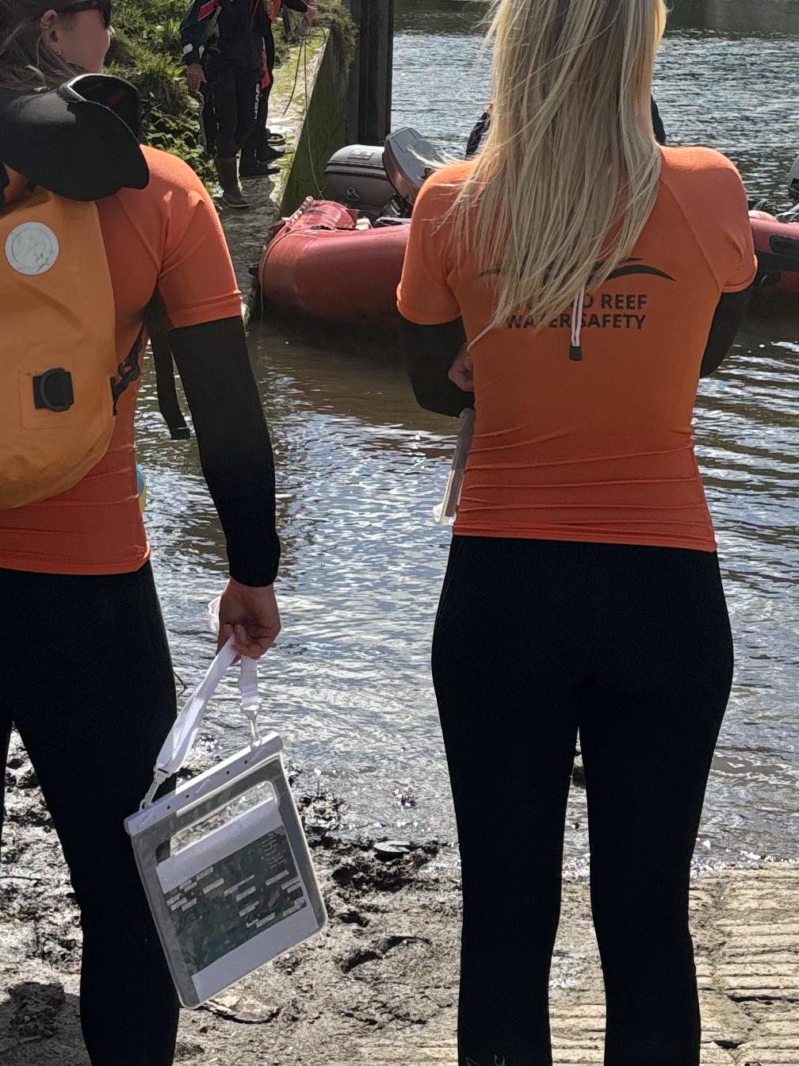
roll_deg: -1.9
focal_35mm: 78
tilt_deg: -6.5
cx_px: 437
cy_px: 205
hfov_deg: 18.9
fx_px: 2401
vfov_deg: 24.6
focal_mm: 5.96
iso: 50
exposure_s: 1/5618
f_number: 1.6
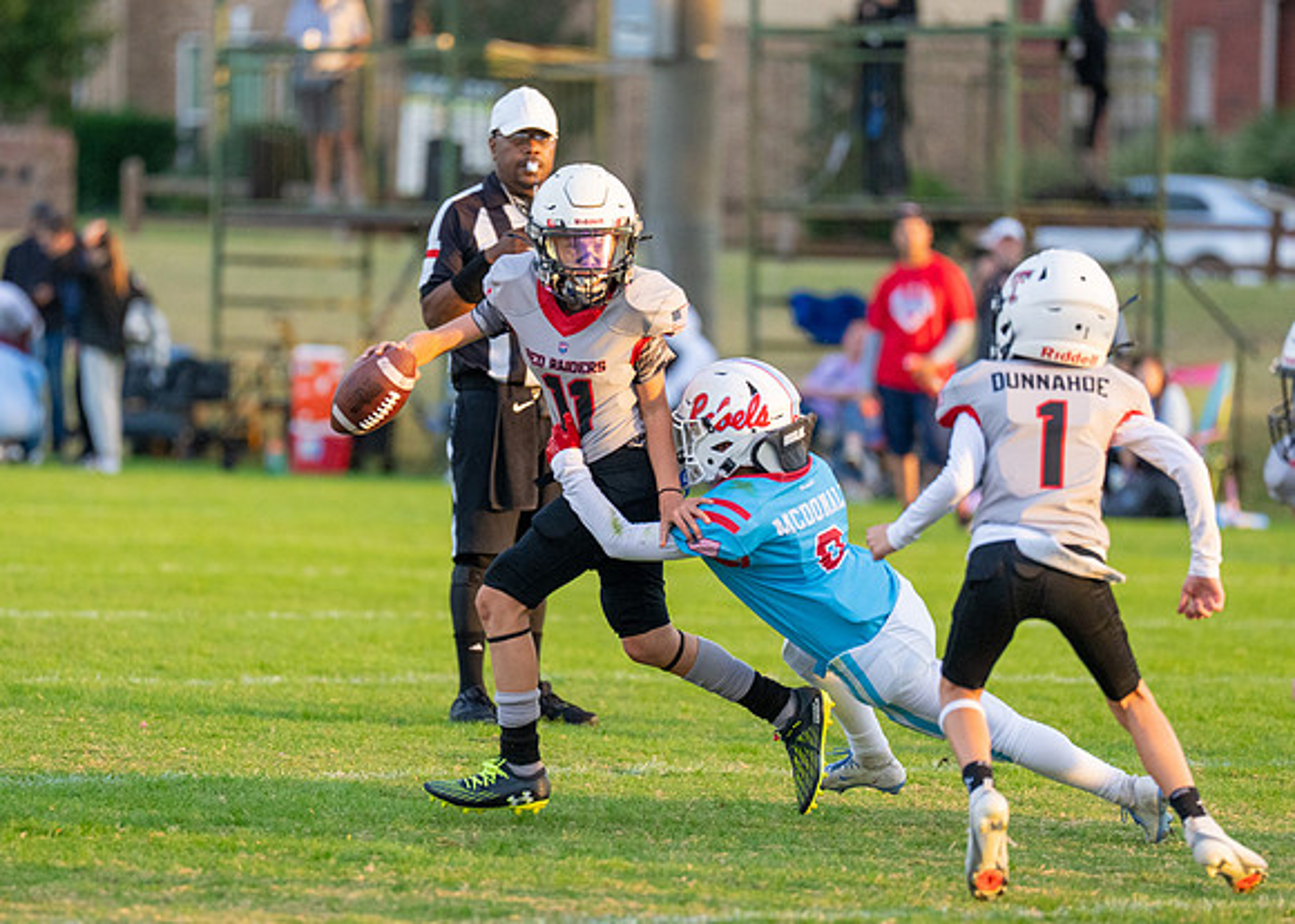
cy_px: 513
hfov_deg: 6.3
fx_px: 11832
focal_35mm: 322
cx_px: 585
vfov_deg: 4.5
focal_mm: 200
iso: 1000
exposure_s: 1/1600
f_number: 2.8
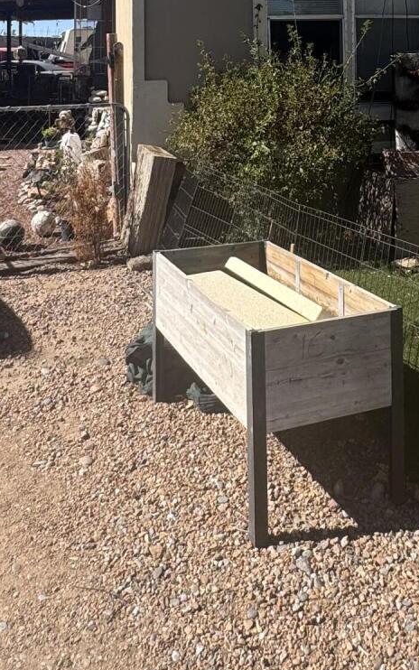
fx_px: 731
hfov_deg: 31.9
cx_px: 256
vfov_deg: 44.2
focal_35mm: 40
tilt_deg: +0.3
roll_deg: +1.6
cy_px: 48
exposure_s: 1/1370
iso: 50
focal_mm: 2.22
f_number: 2.2
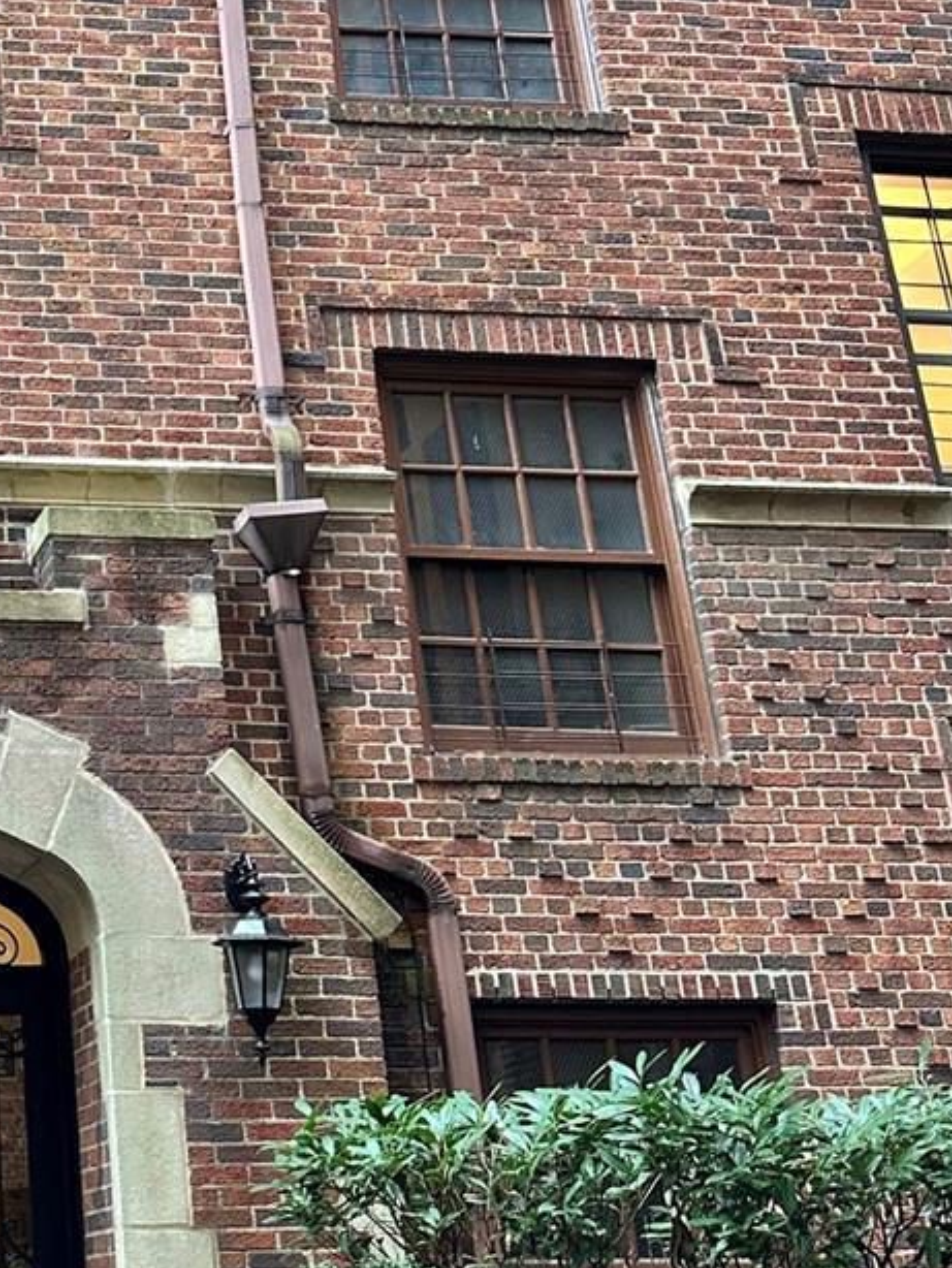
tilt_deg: +26.4
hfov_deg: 22.7
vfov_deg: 31.4
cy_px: 262
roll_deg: +0.5
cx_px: -157
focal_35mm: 60
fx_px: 2199
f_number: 1.78
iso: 160
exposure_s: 1/60
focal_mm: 6.86
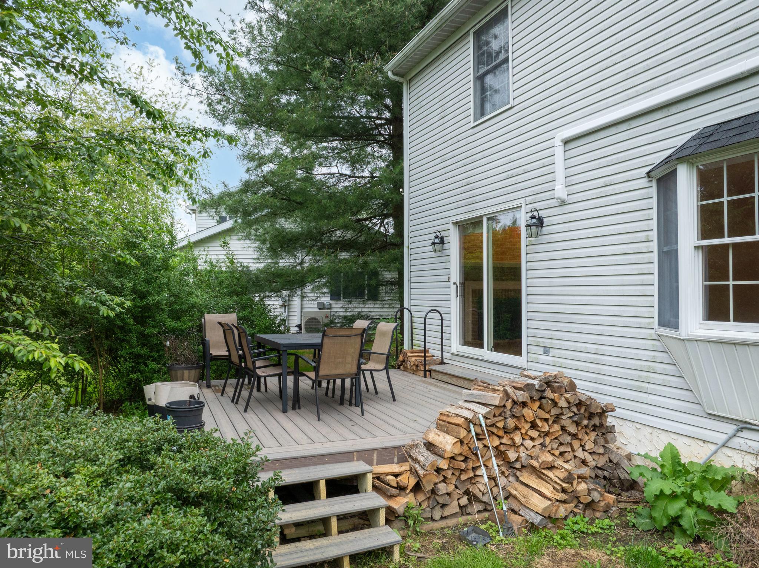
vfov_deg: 56.8
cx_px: 380
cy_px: 284
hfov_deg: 71.6
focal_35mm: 24
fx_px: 526
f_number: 6.3
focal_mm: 12.29
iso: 200
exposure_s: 1/30
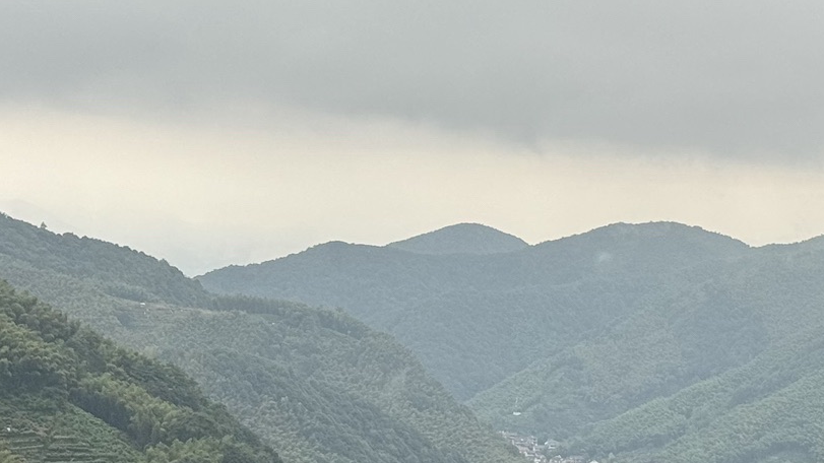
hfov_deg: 16.6
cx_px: 414
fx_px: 2818
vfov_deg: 9.4
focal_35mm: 129
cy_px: 353
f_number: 1.78
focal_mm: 6.86
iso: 64
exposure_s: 1/593
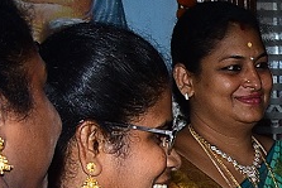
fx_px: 1889
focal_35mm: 241
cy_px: 308
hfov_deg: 8.3
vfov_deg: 5.6
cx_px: 449
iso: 320
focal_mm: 24
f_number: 8
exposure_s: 1/125
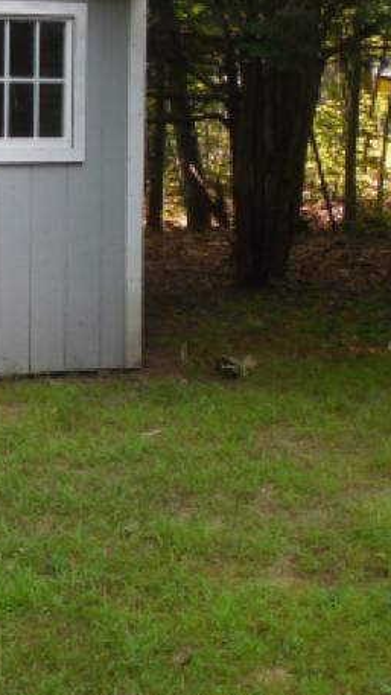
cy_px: 159
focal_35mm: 61
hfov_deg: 17.5
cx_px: -216
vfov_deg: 33.5
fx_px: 1125
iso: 125
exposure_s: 1/60
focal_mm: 4.5
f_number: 3.3
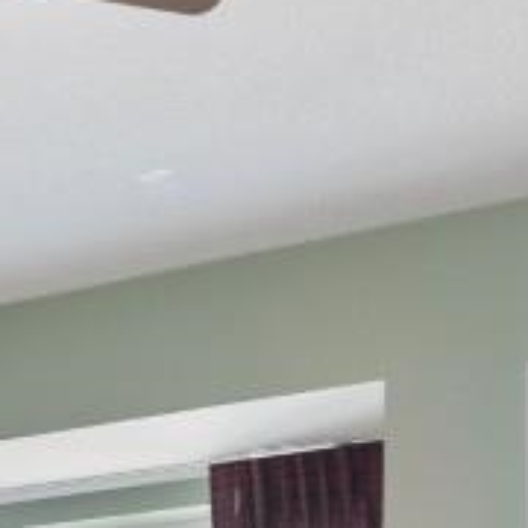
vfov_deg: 13.9
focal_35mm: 115
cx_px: -886
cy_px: 862
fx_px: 1985
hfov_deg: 11.4
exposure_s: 1/4
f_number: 4.5
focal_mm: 10
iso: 100
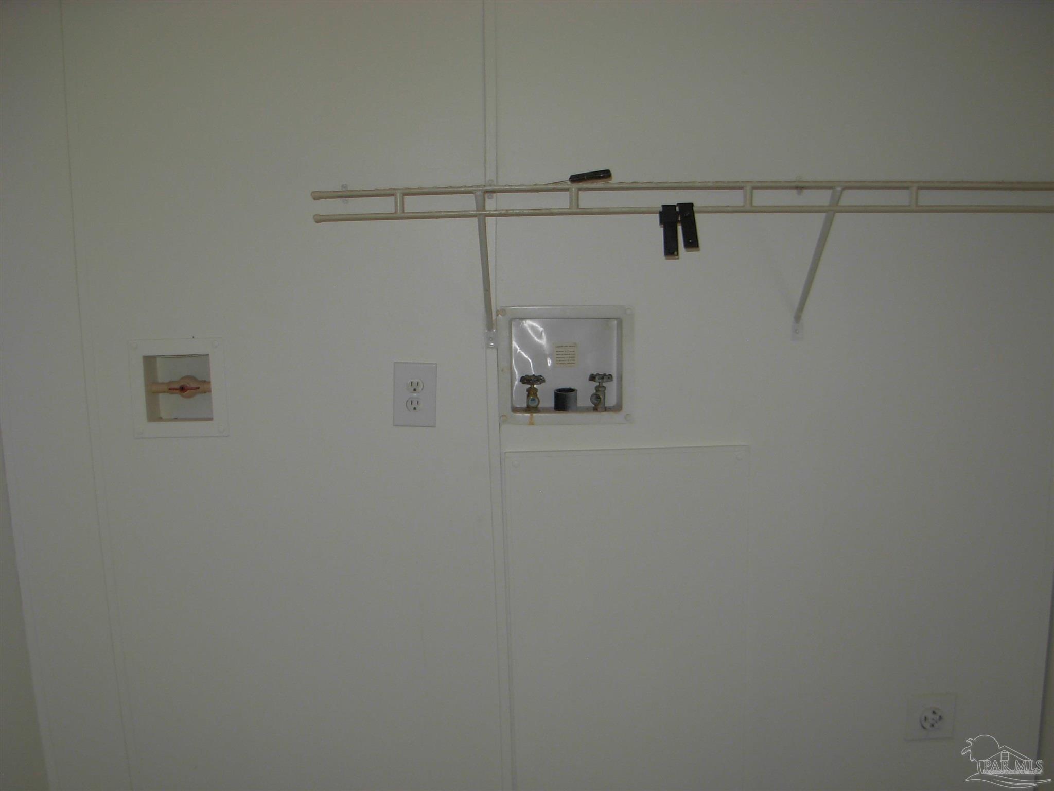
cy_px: 396
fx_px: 1157
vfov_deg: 37.7
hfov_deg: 49.0
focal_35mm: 38
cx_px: 527
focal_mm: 6.3
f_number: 2.9
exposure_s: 1/22.6
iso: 79
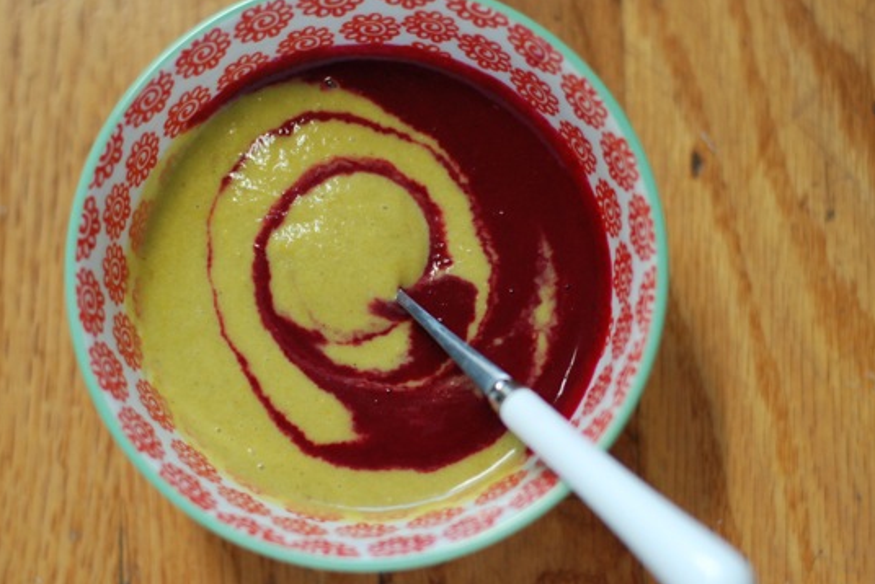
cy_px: 298
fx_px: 2043
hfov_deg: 24.2
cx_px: 403
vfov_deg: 16.3
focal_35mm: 84
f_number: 2.2
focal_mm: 50
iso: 800
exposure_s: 1/200
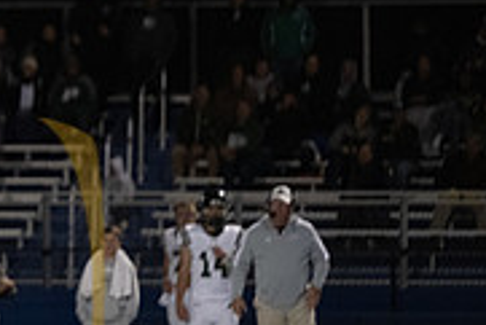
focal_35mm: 480
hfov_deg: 4.3
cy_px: 356
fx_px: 6485
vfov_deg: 2.9
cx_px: -231
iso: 5000
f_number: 2.8
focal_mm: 150
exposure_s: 1/1250
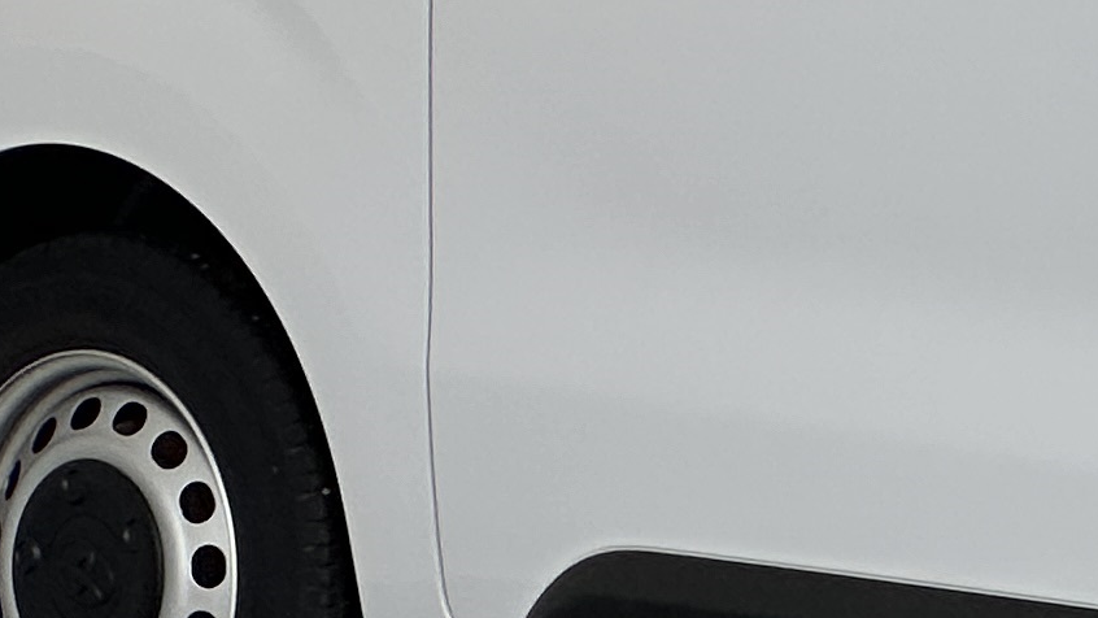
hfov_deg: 5.3
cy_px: -387
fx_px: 11647
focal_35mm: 400
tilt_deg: -1.4
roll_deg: +0.2
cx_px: 2110
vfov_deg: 3.0
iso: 50
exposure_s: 1/99
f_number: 2.8
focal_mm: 9
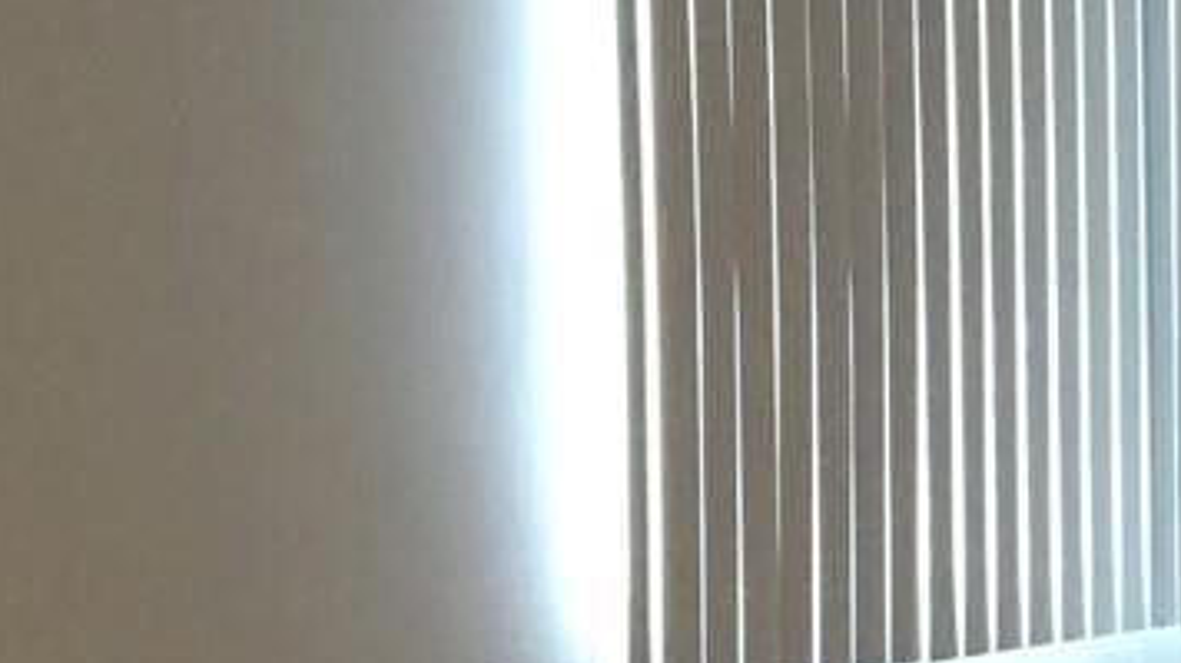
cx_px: 1572
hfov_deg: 14.4
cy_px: 815
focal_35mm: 142
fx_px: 4445
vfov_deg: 8.4
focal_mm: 4.15
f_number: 2.2
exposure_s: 1/30
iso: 100
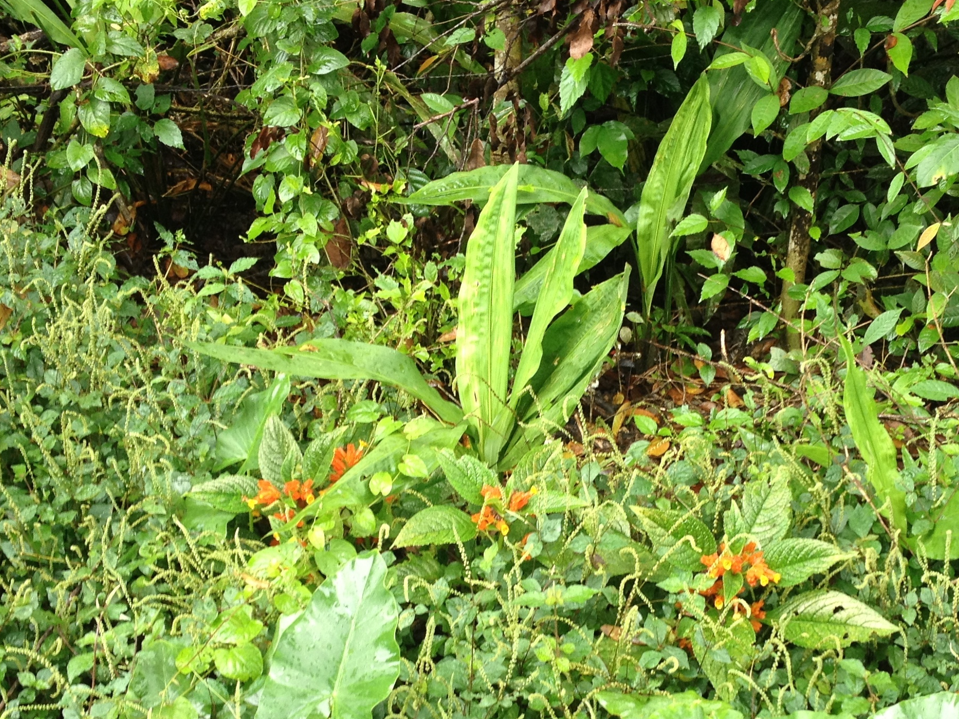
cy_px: 556
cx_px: 569
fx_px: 1745
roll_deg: +1.7
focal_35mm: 63
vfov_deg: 23.0
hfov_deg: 30.7
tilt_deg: -41.2
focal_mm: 4.28
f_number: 2.4
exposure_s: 1/30
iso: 50
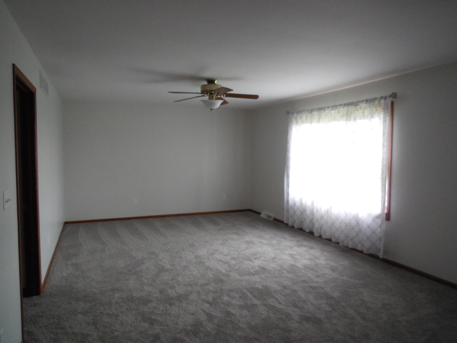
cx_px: 228
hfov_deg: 69.4
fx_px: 330
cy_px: 172
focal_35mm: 25
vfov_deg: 54.9
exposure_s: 1/50
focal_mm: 4.5
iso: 800
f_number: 3.1
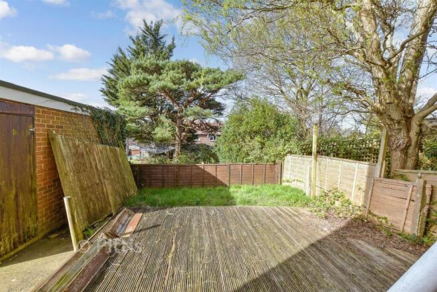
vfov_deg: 77.4
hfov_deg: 100.4
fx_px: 182
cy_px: 146
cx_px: 218
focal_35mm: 15
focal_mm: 10
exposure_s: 1/80
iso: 160
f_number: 8
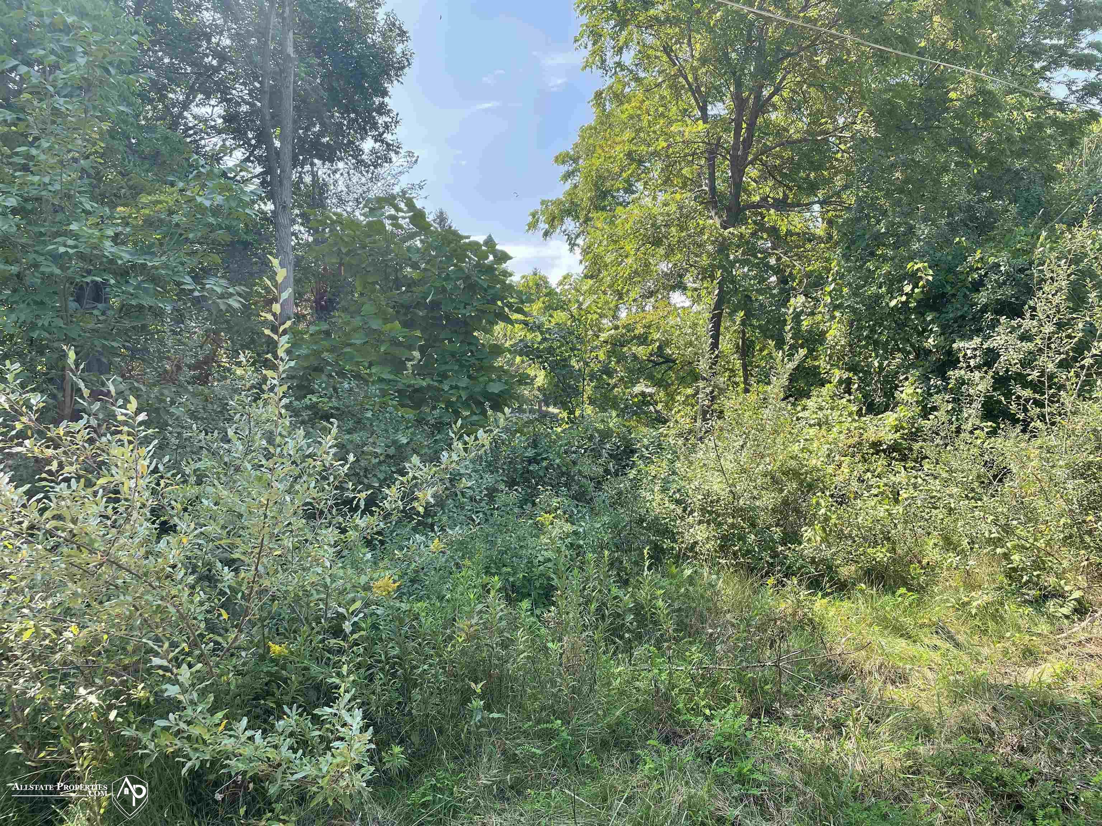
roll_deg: +0.3
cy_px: 413
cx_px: 551
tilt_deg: -0.3
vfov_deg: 53.1
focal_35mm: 26
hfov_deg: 67.3
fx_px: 828
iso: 32
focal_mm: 4.2
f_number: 1.6
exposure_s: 1/812
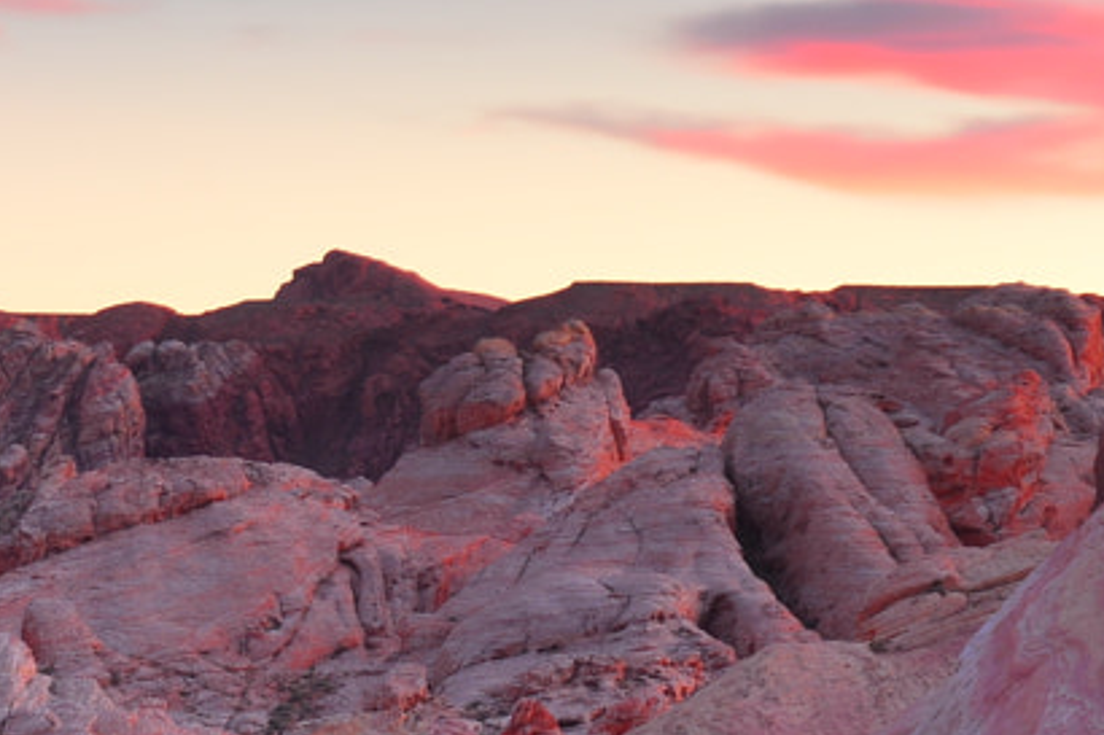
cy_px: 556
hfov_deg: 11.7
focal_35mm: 175
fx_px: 5364
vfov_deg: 7.8
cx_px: 97
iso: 100
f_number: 13
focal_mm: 35
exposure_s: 20
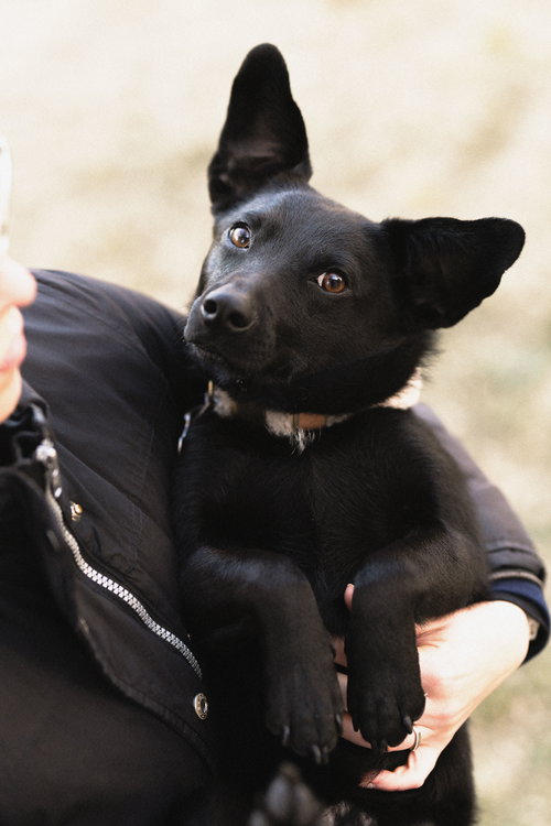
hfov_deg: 16.1
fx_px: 1951
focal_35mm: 85
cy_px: 413
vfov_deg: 23.9
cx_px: 276
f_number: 2.2
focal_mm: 85
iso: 1600
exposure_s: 1/1250
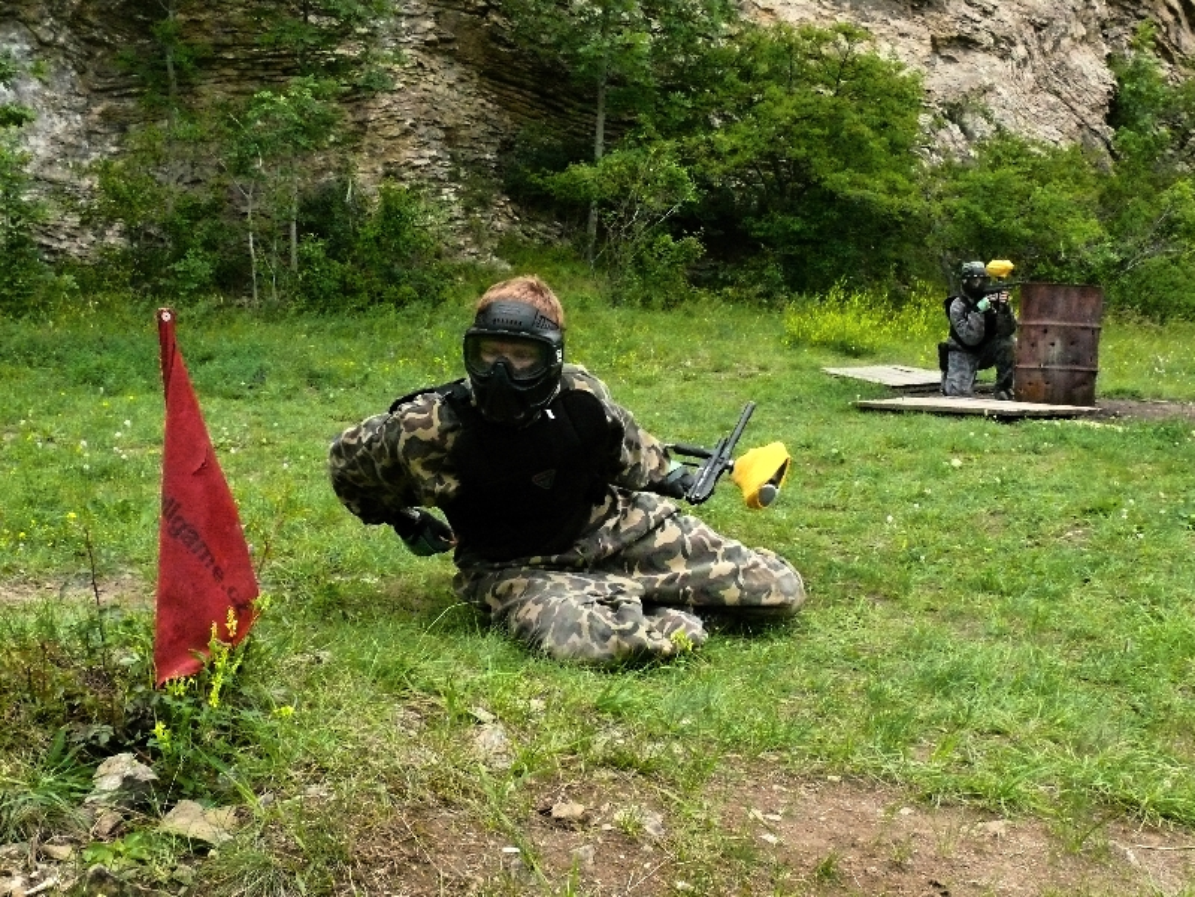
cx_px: 598
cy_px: 448
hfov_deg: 51.4
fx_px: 1243
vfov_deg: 39.7
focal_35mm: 36
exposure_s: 1/800
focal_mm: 7.6
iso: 800
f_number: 5
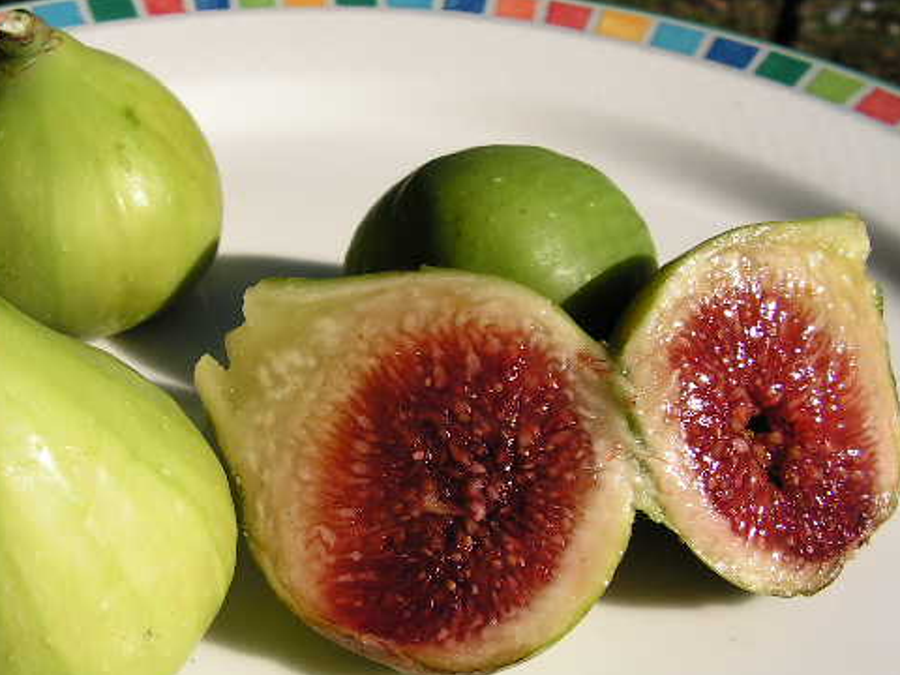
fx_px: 1248
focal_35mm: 48
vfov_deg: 30.2
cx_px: 336
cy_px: 371
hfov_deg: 39.4
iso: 64
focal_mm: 6
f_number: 4.8
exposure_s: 1/1250
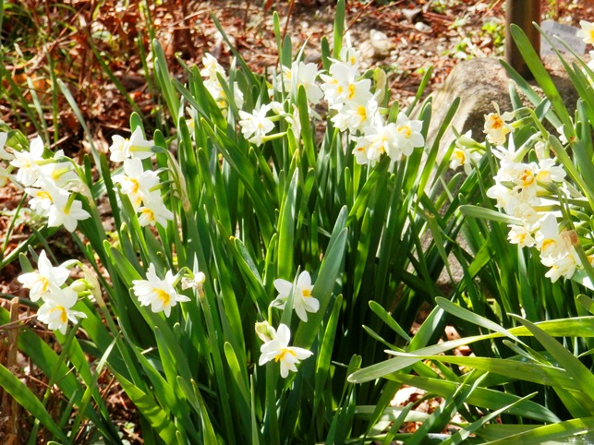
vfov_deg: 11.6
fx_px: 2196
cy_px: 222
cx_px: 297
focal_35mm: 128
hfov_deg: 15.4
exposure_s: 1/160
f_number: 5.3
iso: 100
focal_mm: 22.9
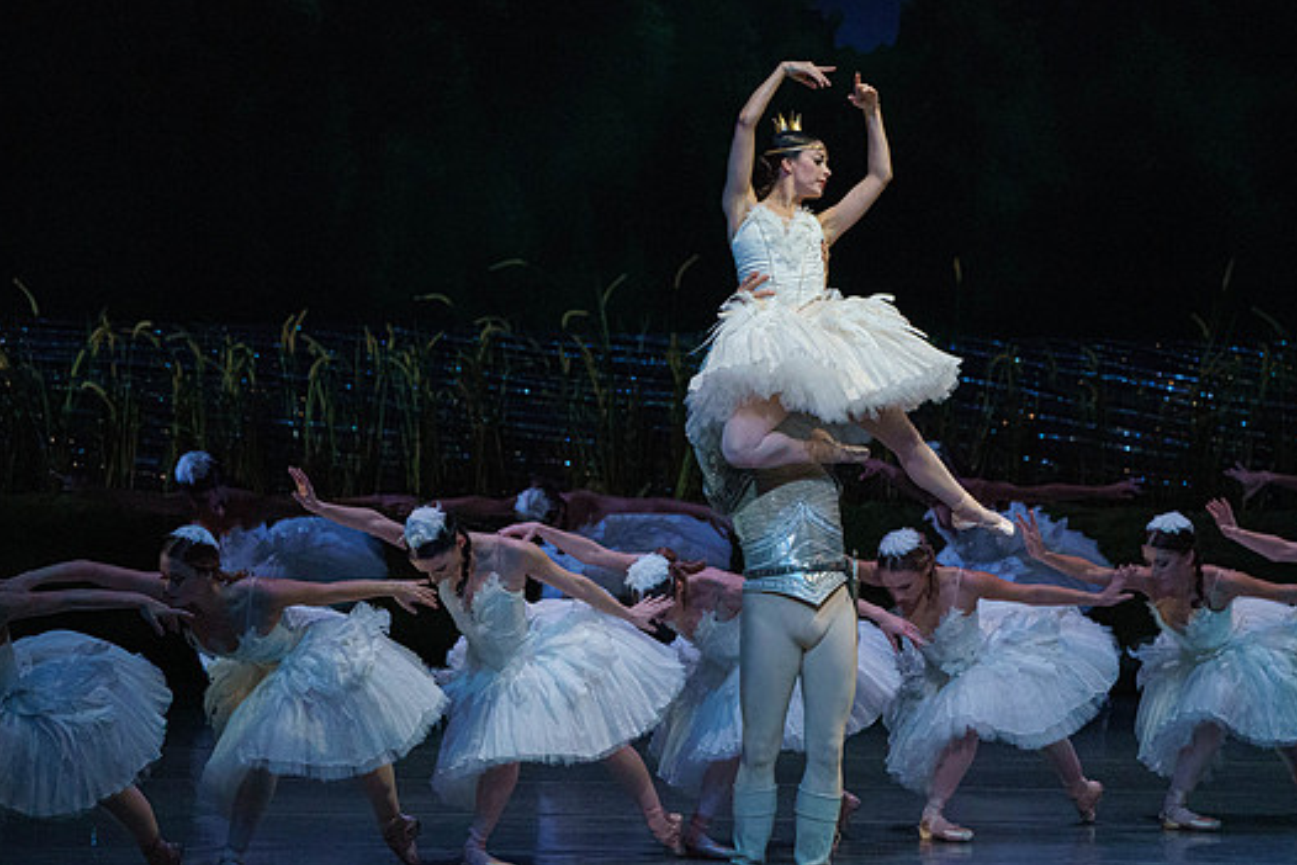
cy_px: 452
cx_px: 668
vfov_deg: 4.3
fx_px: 11567
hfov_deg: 6.4
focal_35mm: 321
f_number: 5.6
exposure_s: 1/250
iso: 8000
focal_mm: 291
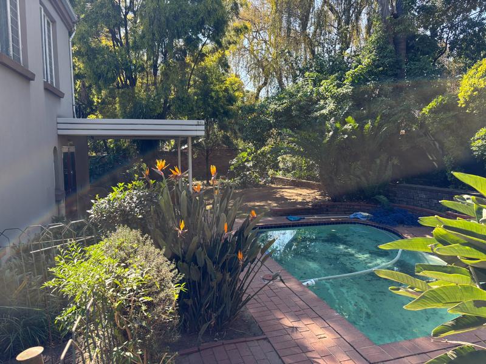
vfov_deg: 53.1
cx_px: 243
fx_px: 365
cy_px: 182
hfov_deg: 67.3
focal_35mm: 26
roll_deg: -0.1
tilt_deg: -5.2
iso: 50
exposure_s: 1/498
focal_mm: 5.96
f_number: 1.6
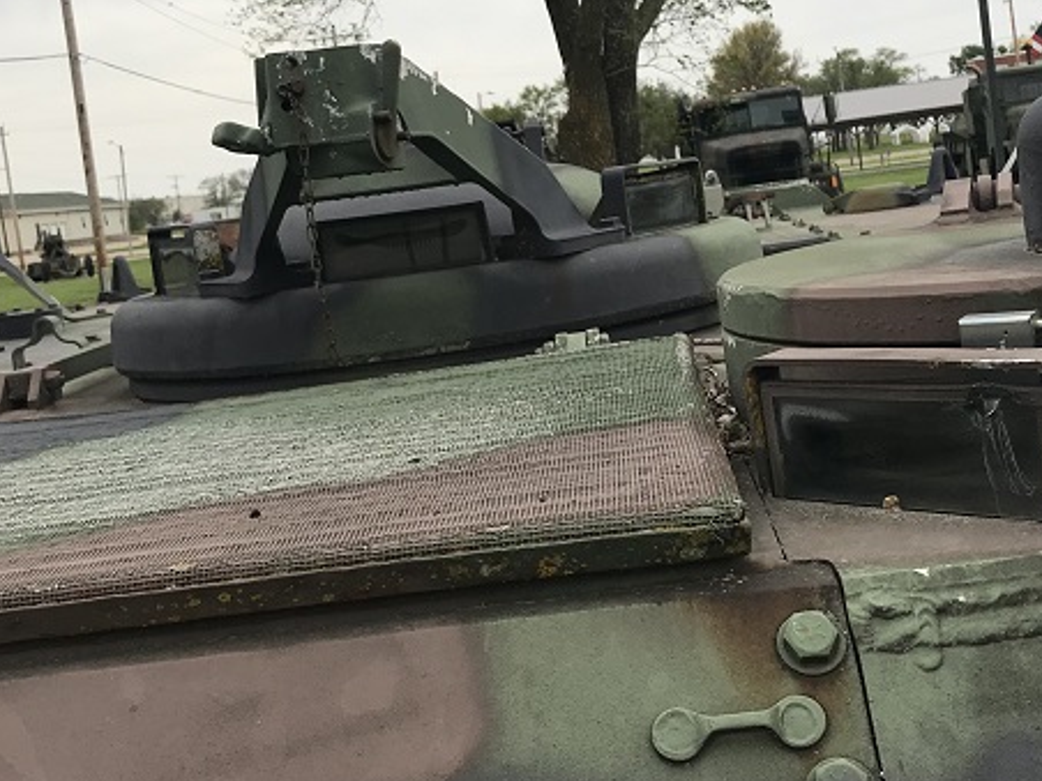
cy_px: 271
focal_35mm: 50
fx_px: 1505
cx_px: 598
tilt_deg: -4.7
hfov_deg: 38.1
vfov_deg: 28.9
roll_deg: +7.9
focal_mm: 3.99
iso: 20
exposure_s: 1/1623
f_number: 1.8
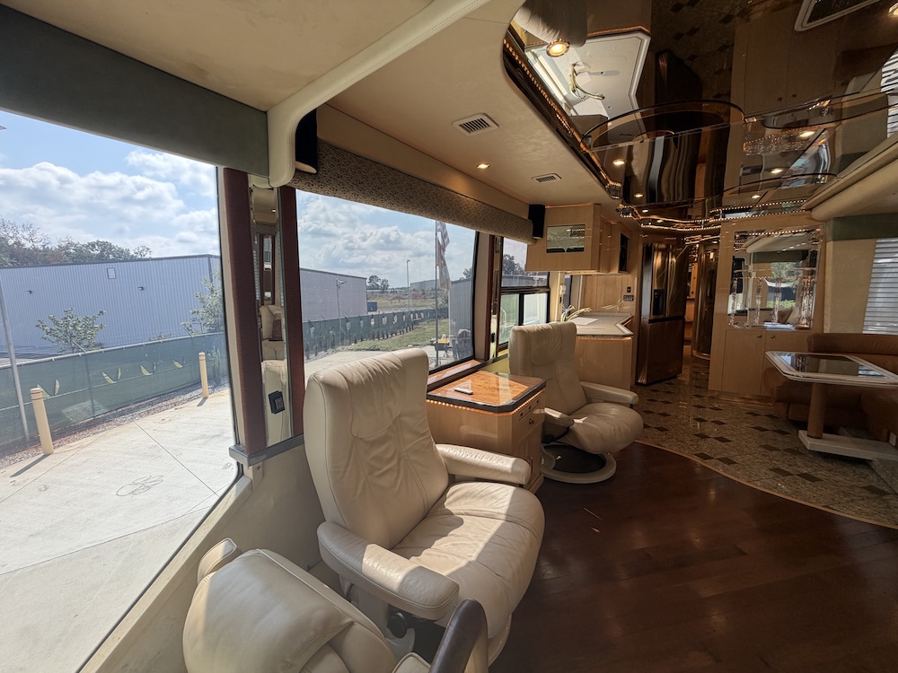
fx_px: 363
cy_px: 336
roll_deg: +2.0
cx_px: 449
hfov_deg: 102.1
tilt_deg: -6.4
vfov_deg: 85.7
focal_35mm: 14
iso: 50
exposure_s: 1/62
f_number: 2.2
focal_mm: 2.22
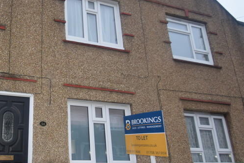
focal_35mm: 31
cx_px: 38
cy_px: 77
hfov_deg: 54.7
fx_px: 210
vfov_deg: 42.4
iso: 800
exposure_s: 1/80
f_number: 4.5
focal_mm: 10
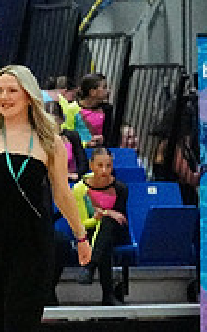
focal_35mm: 474
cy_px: 220
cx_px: -303
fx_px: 4292
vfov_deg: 4.4
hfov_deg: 2.7
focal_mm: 96
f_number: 4
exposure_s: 1/1000
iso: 25600
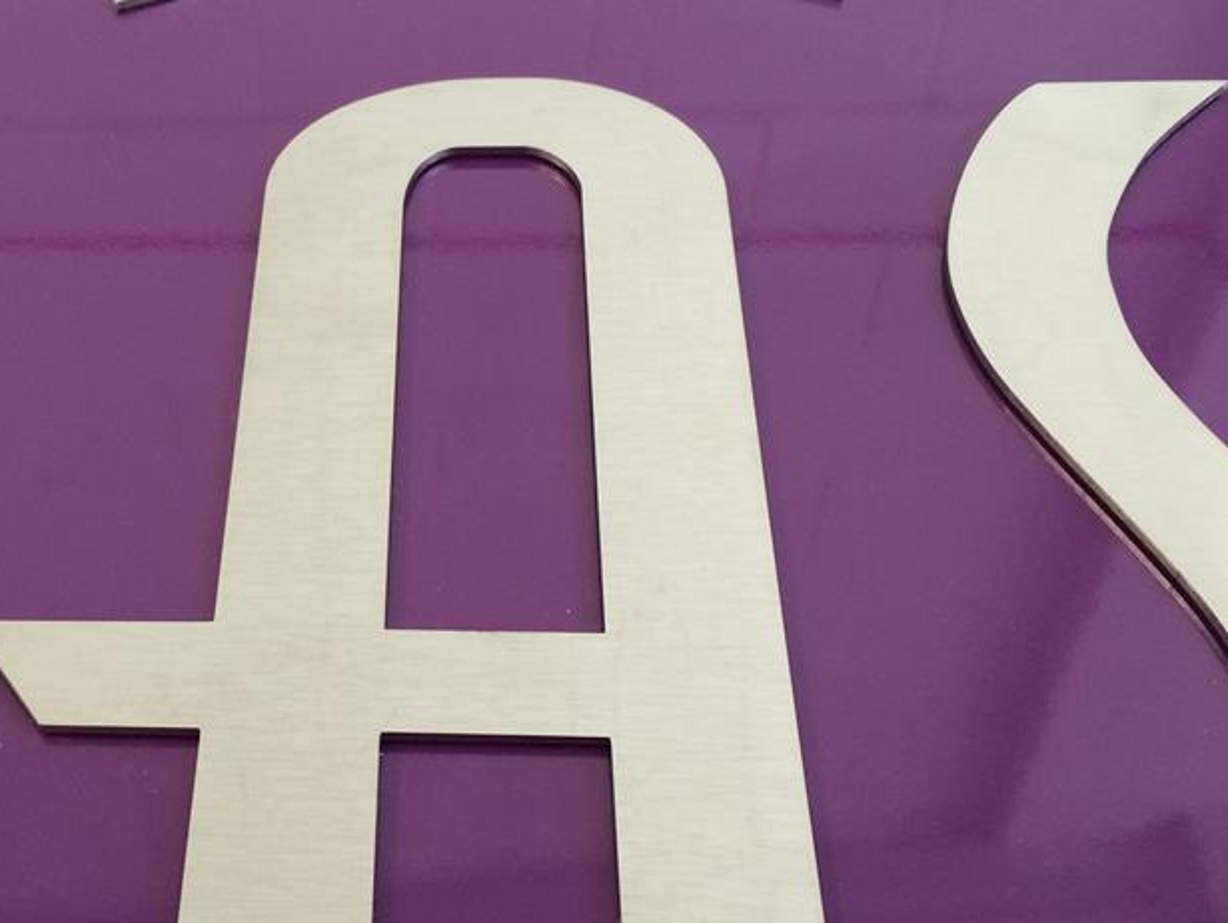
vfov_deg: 30.3
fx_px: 1704
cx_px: 304
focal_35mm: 48
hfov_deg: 38.6
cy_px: 475
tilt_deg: -51.6
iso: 80
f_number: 2.2
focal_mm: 4.15
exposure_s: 1/30
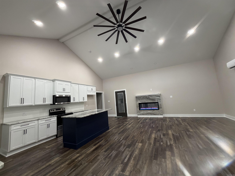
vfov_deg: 85.7
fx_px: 95
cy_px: 88
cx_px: 118
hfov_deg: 102.1
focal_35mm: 14
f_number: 2.2
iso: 320
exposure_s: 1/60
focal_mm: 2.22
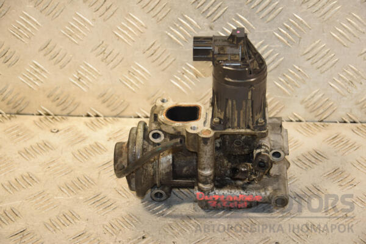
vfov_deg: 14.7
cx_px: 183
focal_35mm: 93
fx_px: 945
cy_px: 122
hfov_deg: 21.9
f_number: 5.3
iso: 800
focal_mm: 62
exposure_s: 1/160
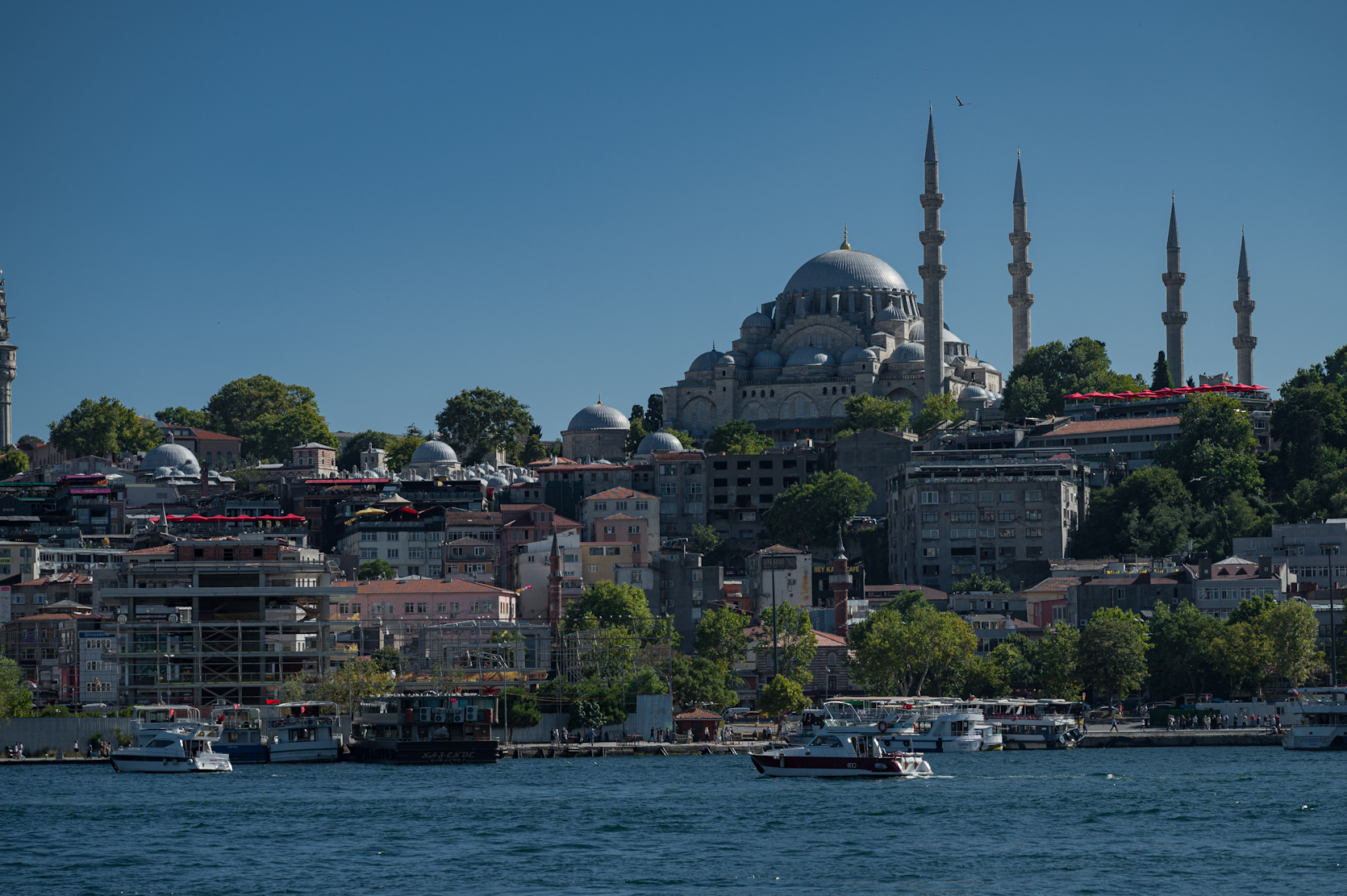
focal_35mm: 100
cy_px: 458
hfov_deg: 20.4
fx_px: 3739
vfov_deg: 13.7
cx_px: 724
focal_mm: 87
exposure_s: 1/1600
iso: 100
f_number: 4
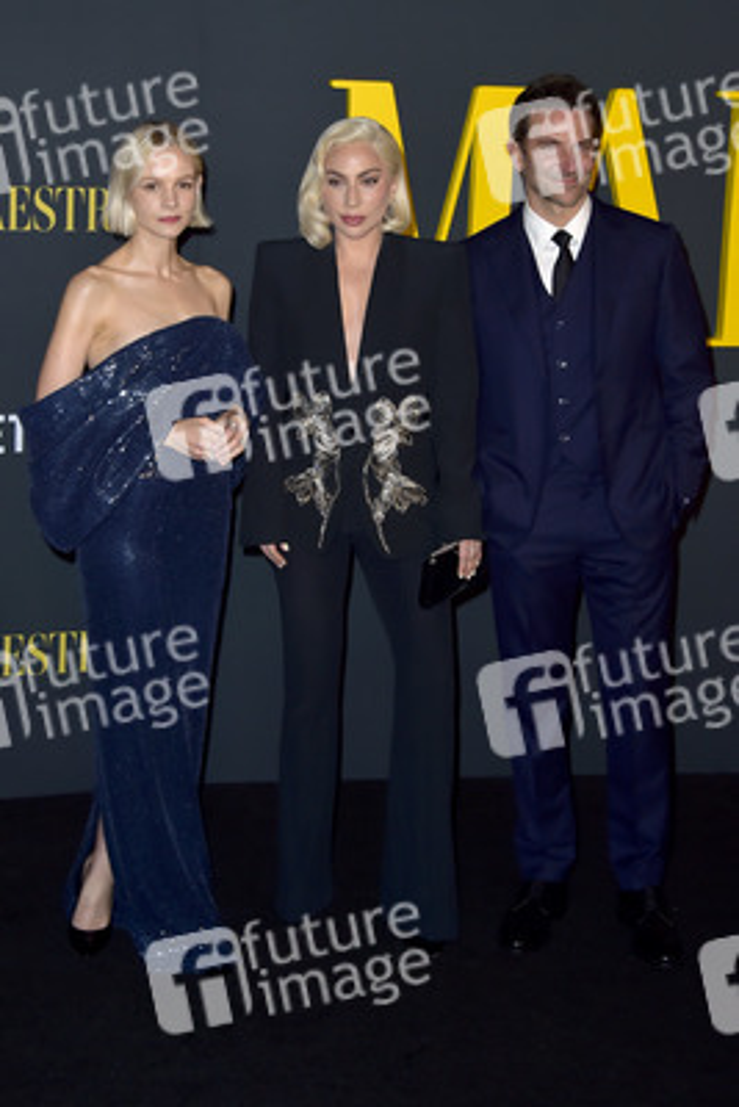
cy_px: 554
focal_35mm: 55
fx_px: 1692
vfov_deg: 36.2
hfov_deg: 24.6
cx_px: 370
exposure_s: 1/250
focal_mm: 55
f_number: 6.3
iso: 320
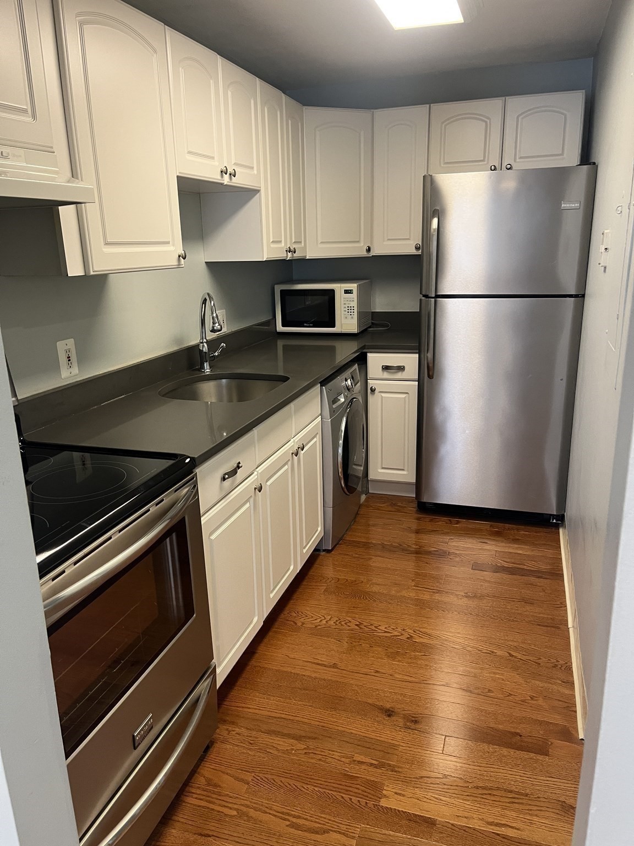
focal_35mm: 26
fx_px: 635
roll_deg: +1.0
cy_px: 423
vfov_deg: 67.3
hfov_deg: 53.1
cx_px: 317
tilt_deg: -15.4
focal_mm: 5.1
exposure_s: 1/60
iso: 160
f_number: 1.6
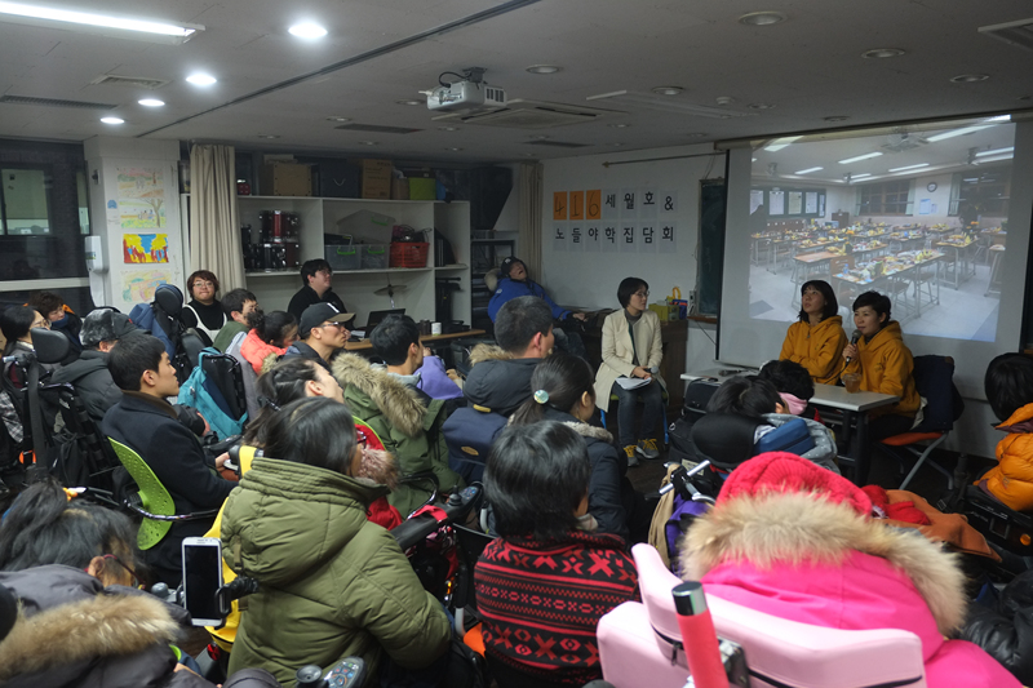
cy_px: 344
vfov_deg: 47.9
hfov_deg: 67.4
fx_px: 775
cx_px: 516
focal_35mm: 27
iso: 1250
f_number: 4
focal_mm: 18
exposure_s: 1/38
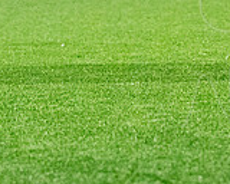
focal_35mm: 671
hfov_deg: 2.9
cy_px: -126
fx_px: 4568
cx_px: 165
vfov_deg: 2.3
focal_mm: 125
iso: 8000
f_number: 2.8
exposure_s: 1/1000
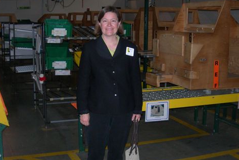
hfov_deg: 36.8
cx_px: 101
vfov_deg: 25.1
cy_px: 84
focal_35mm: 54
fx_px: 358
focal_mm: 7.8
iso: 200
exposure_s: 1/60.1
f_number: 2.8
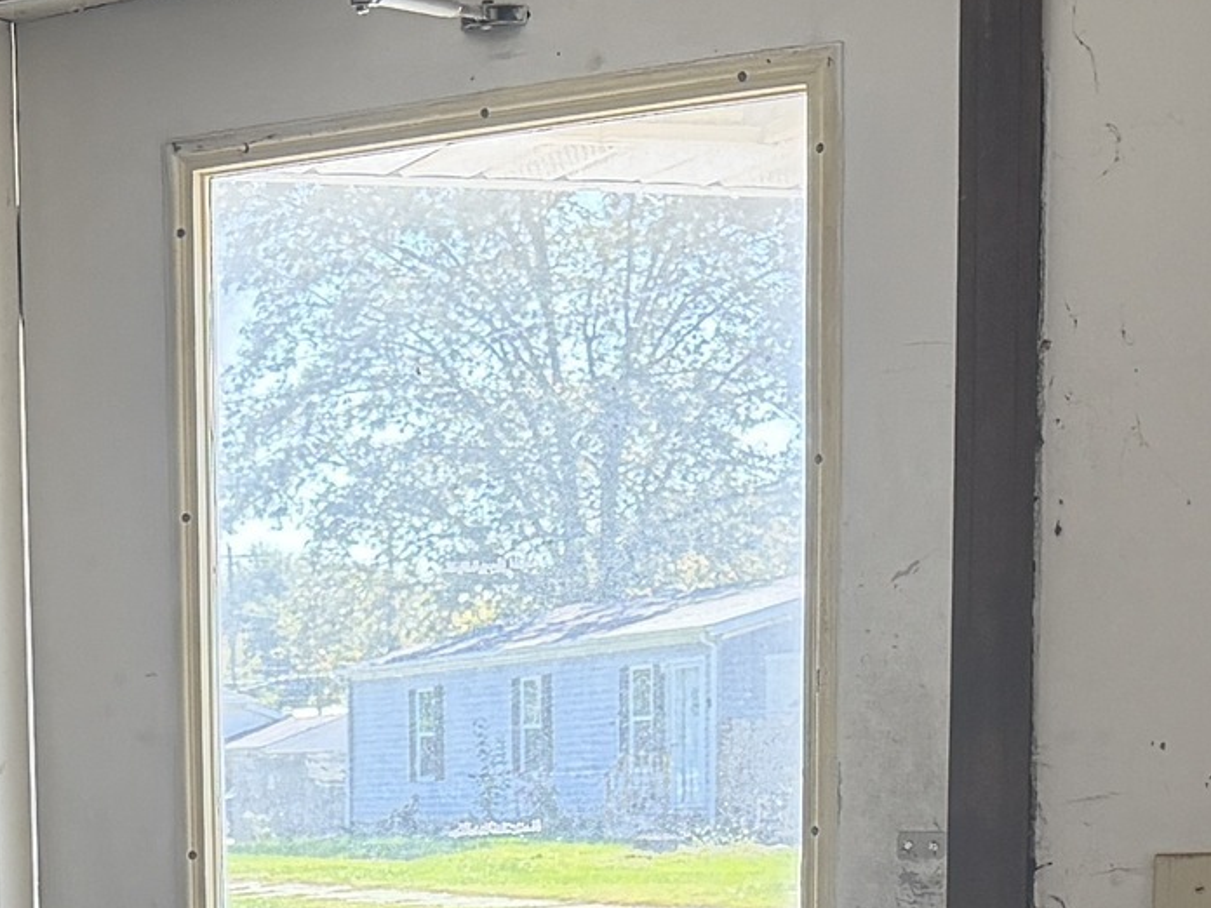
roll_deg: +2.7
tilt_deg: -9.1
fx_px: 3708
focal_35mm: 106
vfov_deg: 13.1
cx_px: -259
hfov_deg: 17.6
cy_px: 1395
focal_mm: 6.76
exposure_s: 1/210
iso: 200
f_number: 1.78
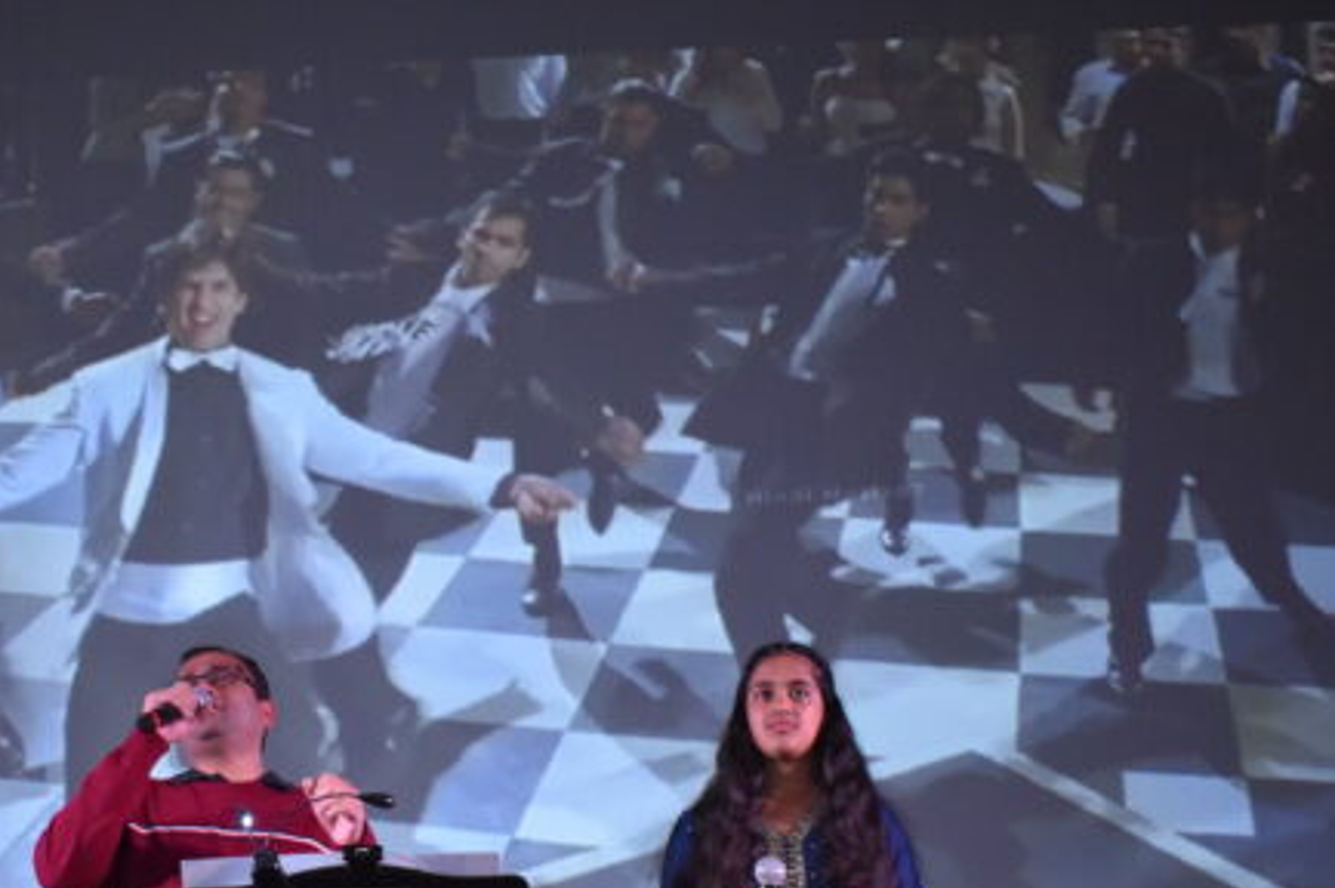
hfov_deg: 28.0
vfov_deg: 18.7
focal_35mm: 72
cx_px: 466
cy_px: 737
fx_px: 2664
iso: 2000
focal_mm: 27
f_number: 4
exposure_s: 1/60
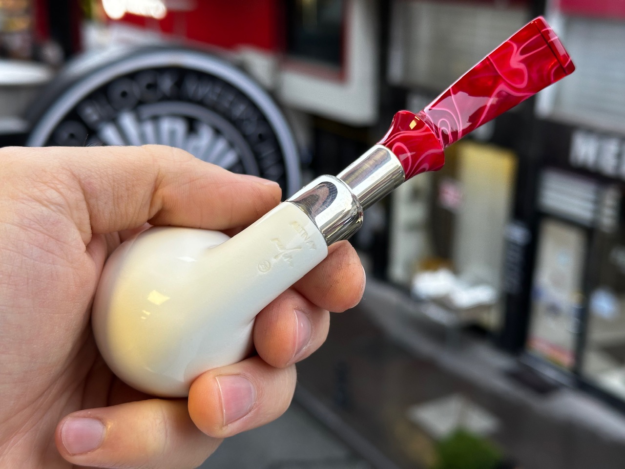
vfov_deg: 30.3
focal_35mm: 48
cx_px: 312
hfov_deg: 39.7
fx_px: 867
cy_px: 234
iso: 64
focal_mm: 6.86
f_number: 1.78
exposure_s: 1/100
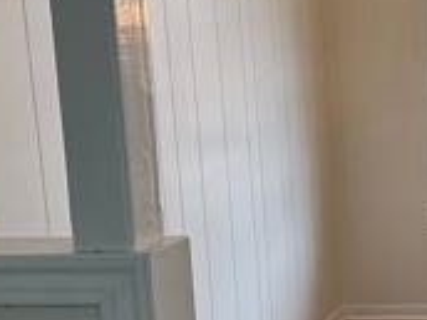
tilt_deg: -6.9
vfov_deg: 21.6
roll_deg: +0.9
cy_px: 165
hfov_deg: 23.8
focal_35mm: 68
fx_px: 839
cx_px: 606
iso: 64
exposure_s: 1/136
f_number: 2.2
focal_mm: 2.22
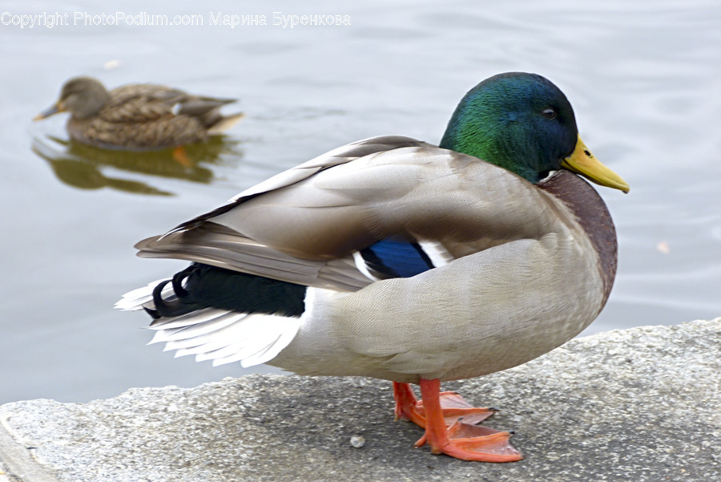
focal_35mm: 167
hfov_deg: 12.3
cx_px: 360
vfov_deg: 8.2
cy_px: 241
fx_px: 3346
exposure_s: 1/30
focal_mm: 29
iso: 100
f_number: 3.7
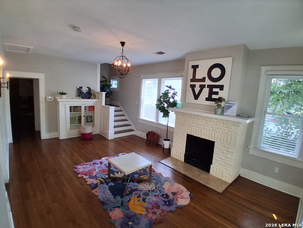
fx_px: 149
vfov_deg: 74.7
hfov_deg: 91.0
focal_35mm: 17
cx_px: 152
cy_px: 114
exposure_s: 1/120
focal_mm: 1.4
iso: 100
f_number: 2.2
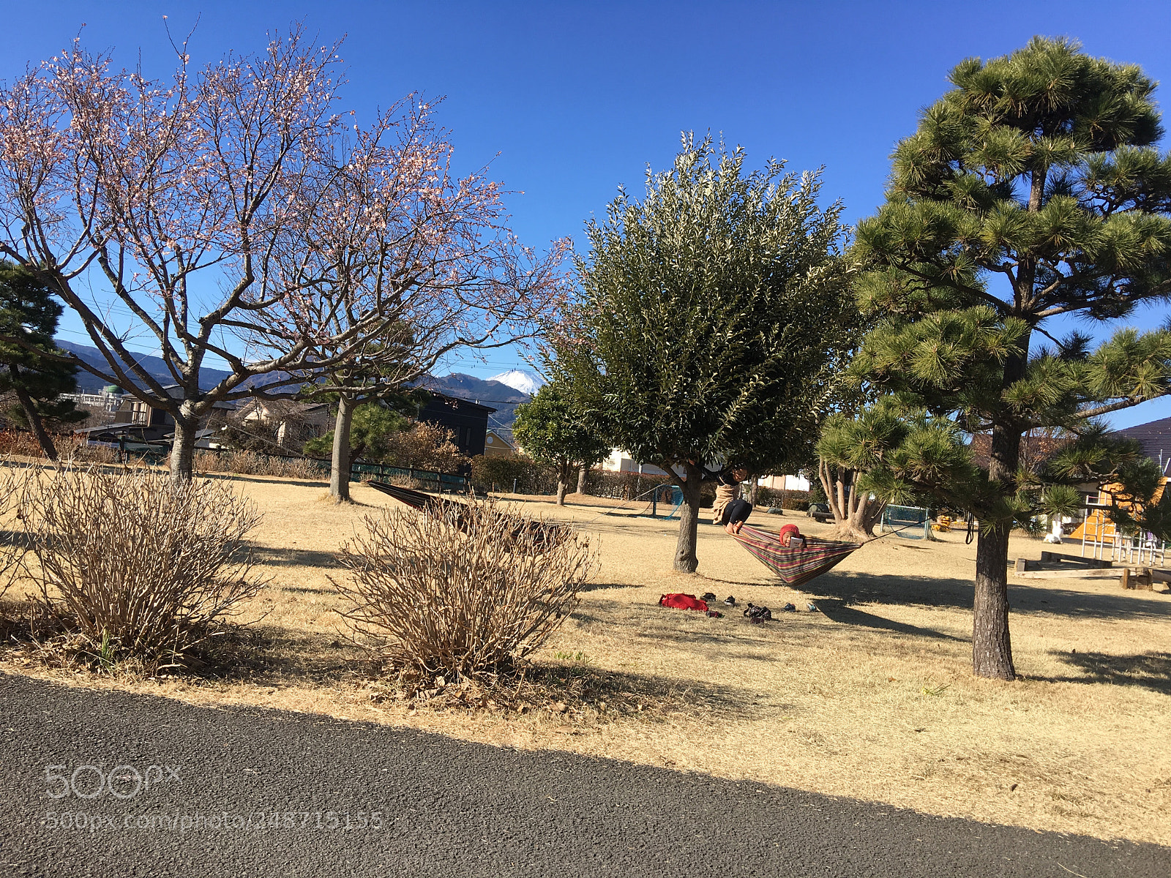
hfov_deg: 61.7
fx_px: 981
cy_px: 439
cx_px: 586
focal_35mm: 29
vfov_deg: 48.2
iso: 25
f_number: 2.2
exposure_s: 1/1115
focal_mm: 4.15
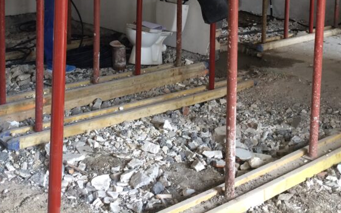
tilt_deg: -6.6
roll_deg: -1.5
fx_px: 520
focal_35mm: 56
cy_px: -19
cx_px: 176
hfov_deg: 36.3
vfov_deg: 21.9
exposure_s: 1/33
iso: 50
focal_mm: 4.15
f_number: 2.2
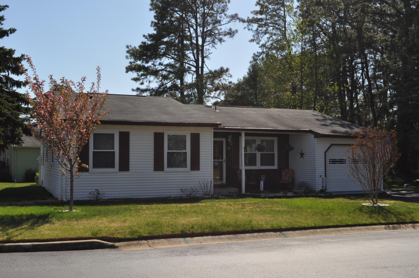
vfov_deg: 34.1
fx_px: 453
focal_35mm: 39
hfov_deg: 49.6
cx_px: 210
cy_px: 139
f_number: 14
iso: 200
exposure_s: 1/200
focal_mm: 26
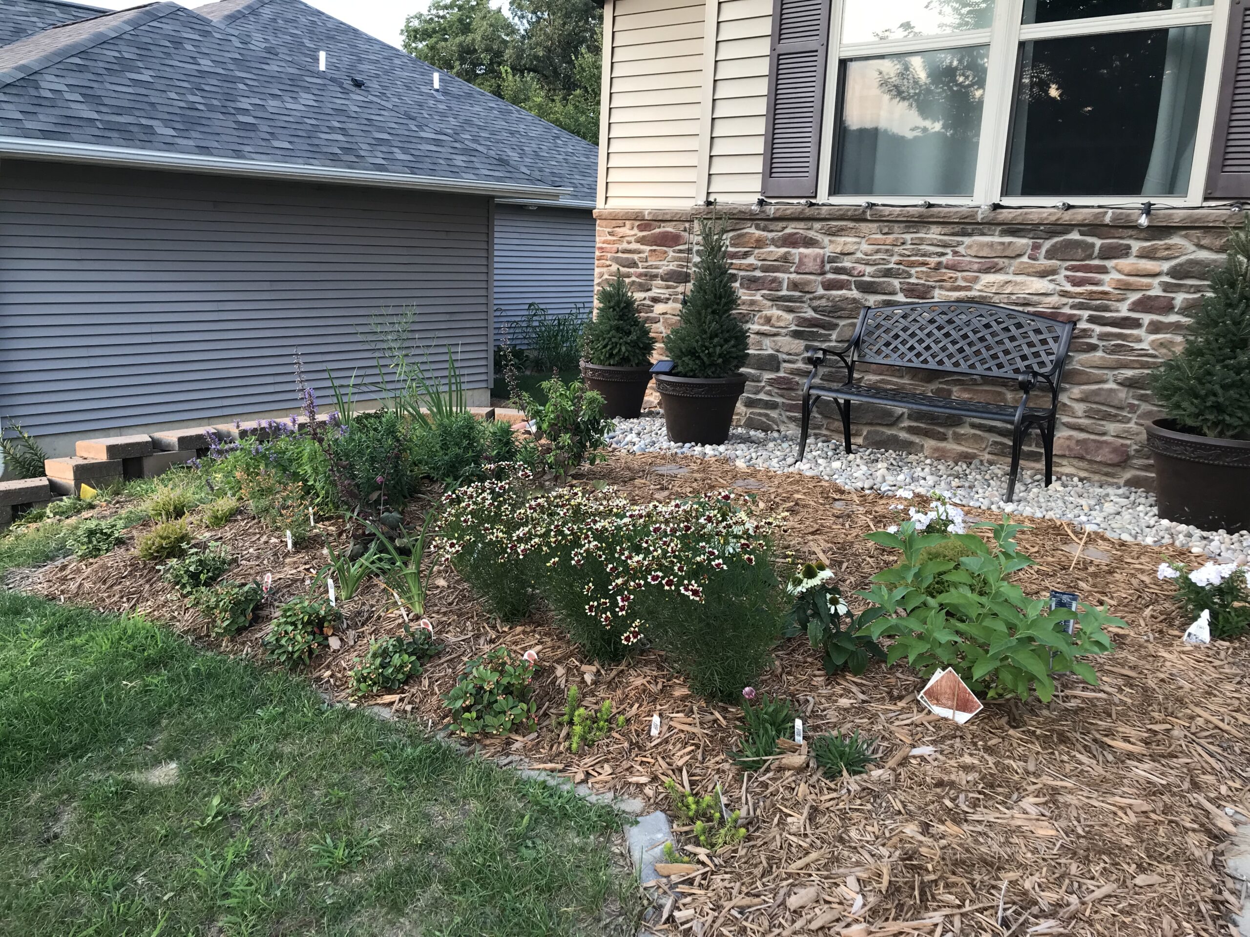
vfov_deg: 49.7
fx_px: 1011
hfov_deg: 63.4
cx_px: 625
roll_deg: -2.4
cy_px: 468
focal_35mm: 28
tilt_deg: -12.9
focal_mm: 3.99
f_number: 1.8
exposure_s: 1/120
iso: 32
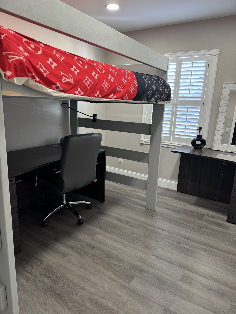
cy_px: 157
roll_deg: -1.4
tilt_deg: -13.7
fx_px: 218
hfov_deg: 56.8
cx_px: 118
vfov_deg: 71.6
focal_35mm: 24
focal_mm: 6.76
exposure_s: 1/60
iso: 125
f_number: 1.78
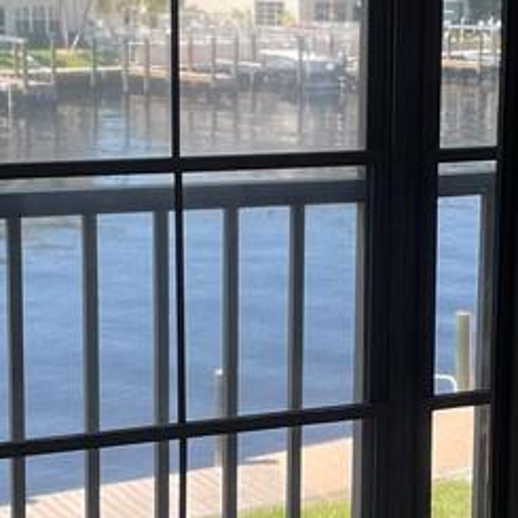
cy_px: 264
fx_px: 1625
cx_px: 338
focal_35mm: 96
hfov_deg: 18.1
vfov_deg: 18.1
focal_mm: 4.2
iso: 32
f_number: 1.6
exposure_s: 1/615
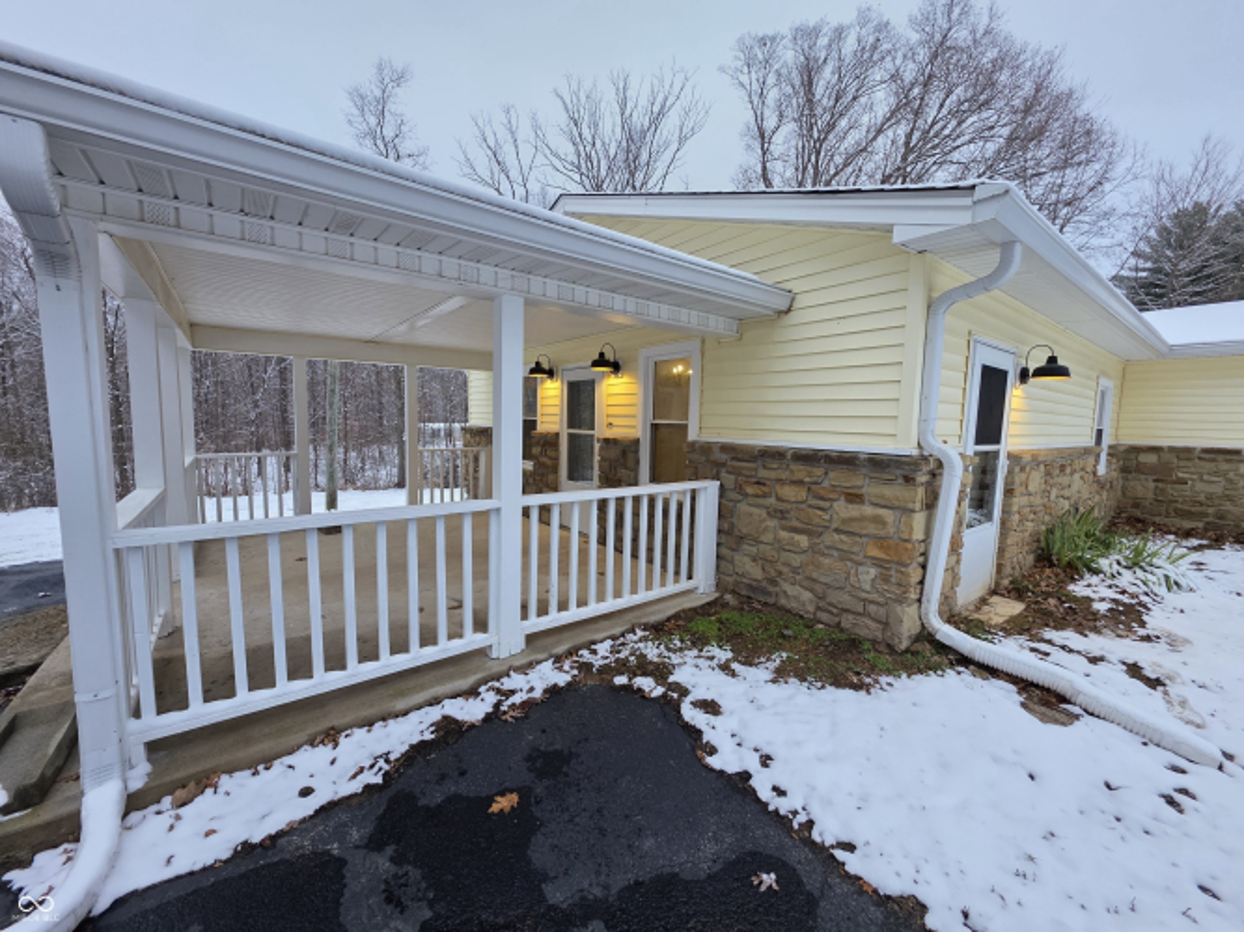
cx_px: 622
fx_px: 467
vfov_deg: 89.9
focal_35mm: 13
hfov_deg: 106.2
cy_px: 466
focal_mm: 2.2
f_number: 1.9
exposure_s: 1/120
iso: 125
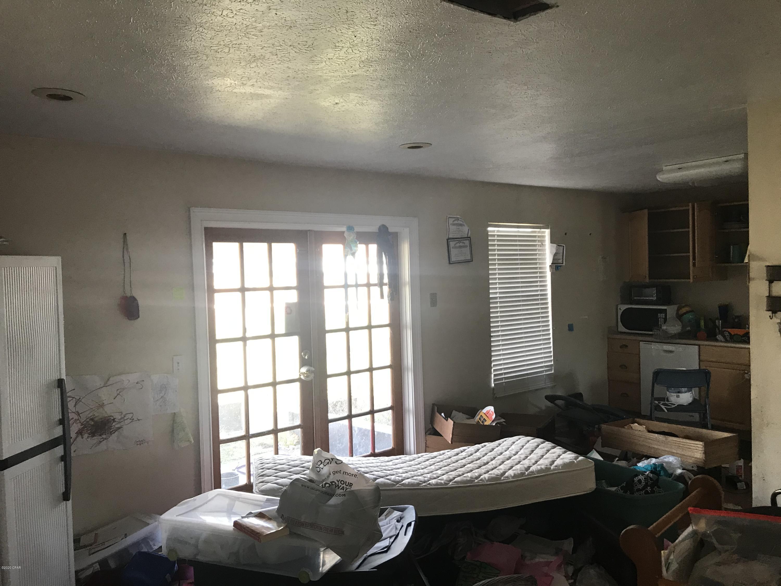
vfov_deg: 49.7
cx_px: 390
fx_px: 632
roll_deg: +1.0
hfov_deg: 63.4
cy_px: 293
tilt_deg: -0.3
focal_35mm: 28
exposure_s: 1/30
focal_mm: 3.99
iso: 25
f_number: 1.8
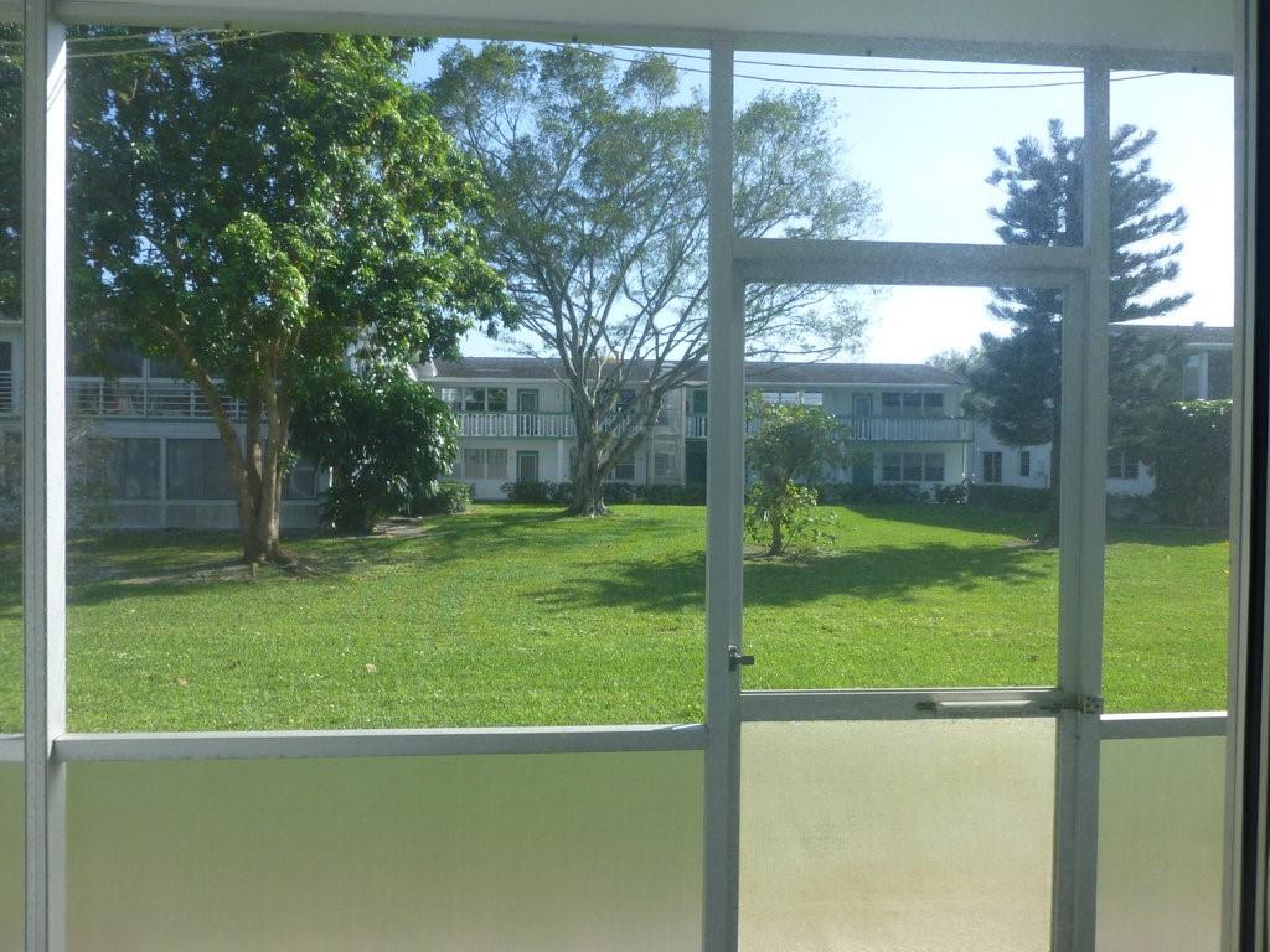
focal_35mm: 24
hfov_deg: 71.6
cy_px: 476
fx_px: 881
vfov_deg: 56.8
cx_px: 635
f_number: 3.3
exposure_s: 1/400
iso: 100
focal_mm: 4.3
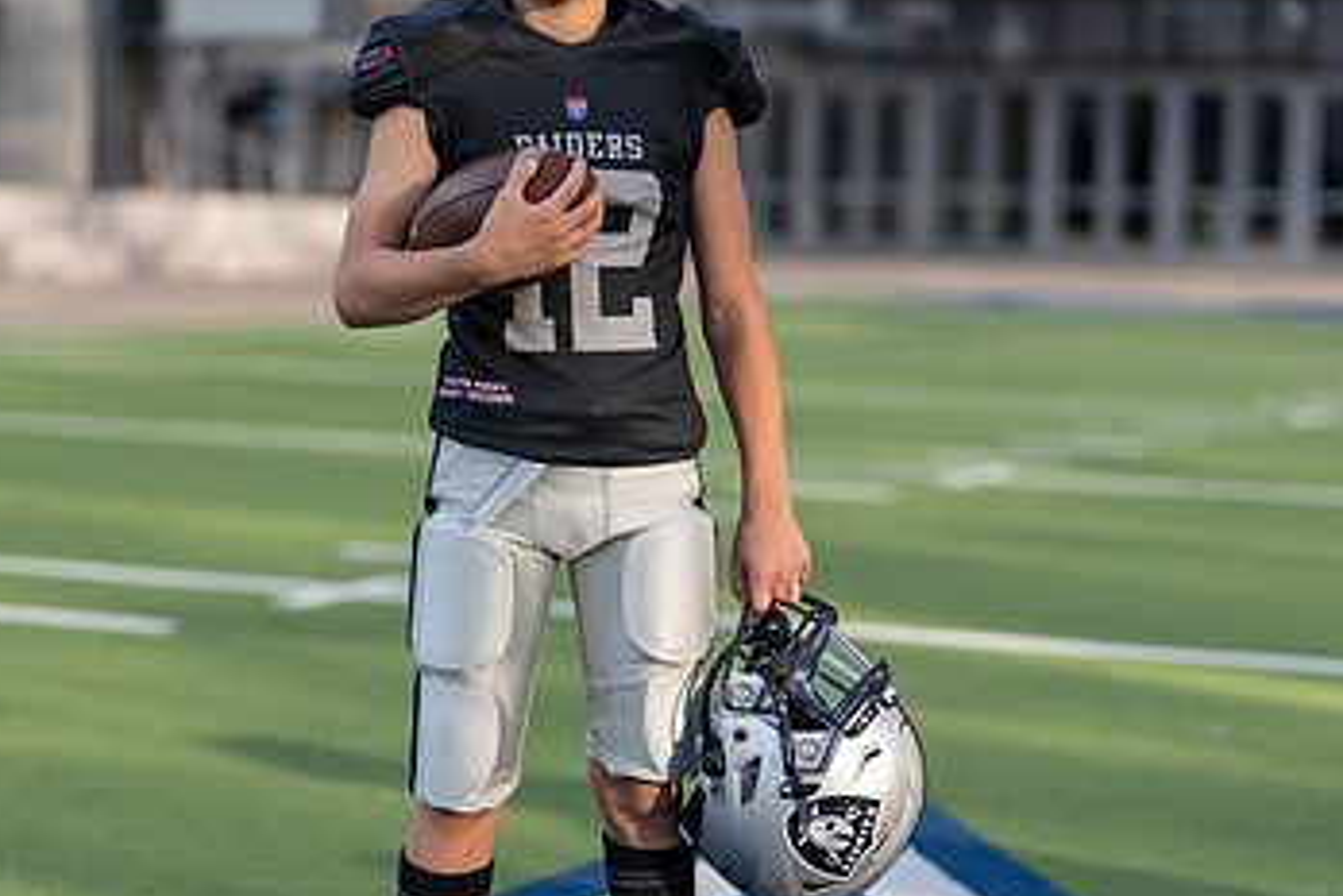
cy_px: 488
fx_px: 3656
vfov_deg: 14.0
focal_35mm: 98
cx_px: 687
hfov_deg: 20.8
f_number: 1.2
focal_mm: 50
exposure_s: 1/2500
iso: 100
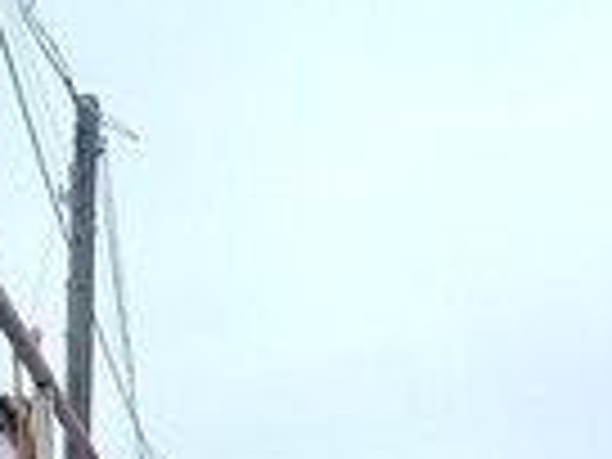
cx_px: 410
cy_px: 1096
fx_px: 2652
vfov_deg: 8.9
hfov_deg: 13.1
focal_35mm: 150
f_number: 2.2
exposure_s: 1/328
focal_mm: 3.3
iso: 64
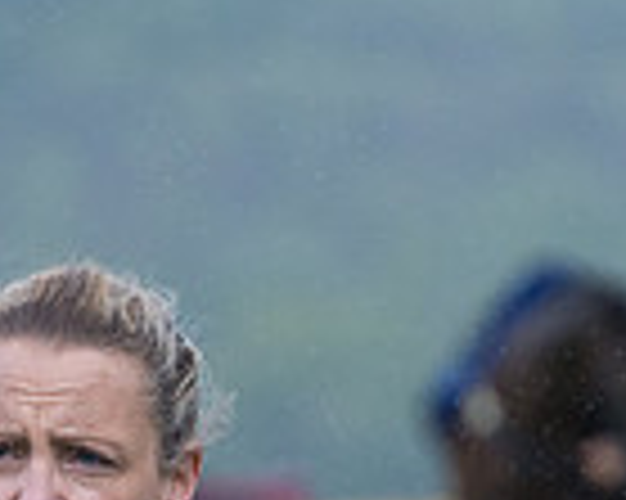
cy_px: 546
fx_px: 15774
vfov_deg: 1.8
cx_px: 86
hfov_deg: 2.3
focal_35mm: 852
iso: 400
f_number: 4
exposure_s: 1/2000
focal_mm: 165
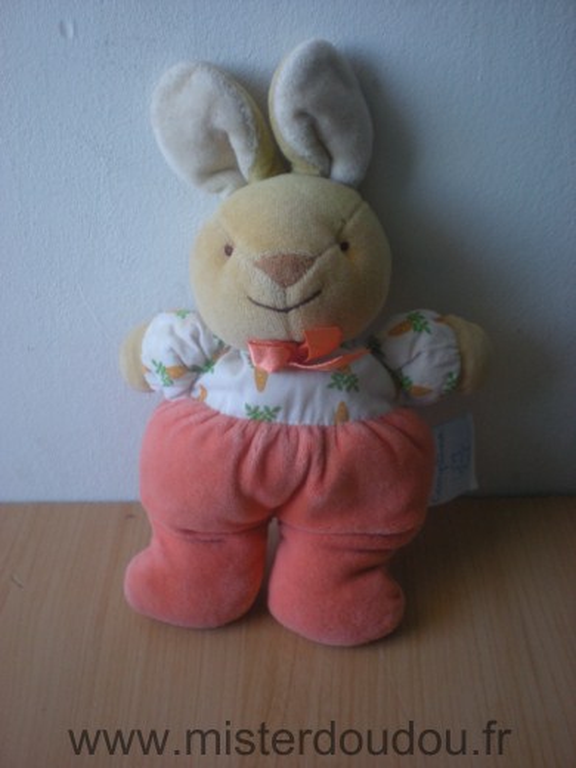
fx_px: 843
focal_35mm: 38
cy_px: 384
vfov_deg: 49.0
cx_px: 288
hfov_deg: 37.7
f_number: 3.1
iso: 145
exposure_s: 1/67.1
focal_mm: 6.3
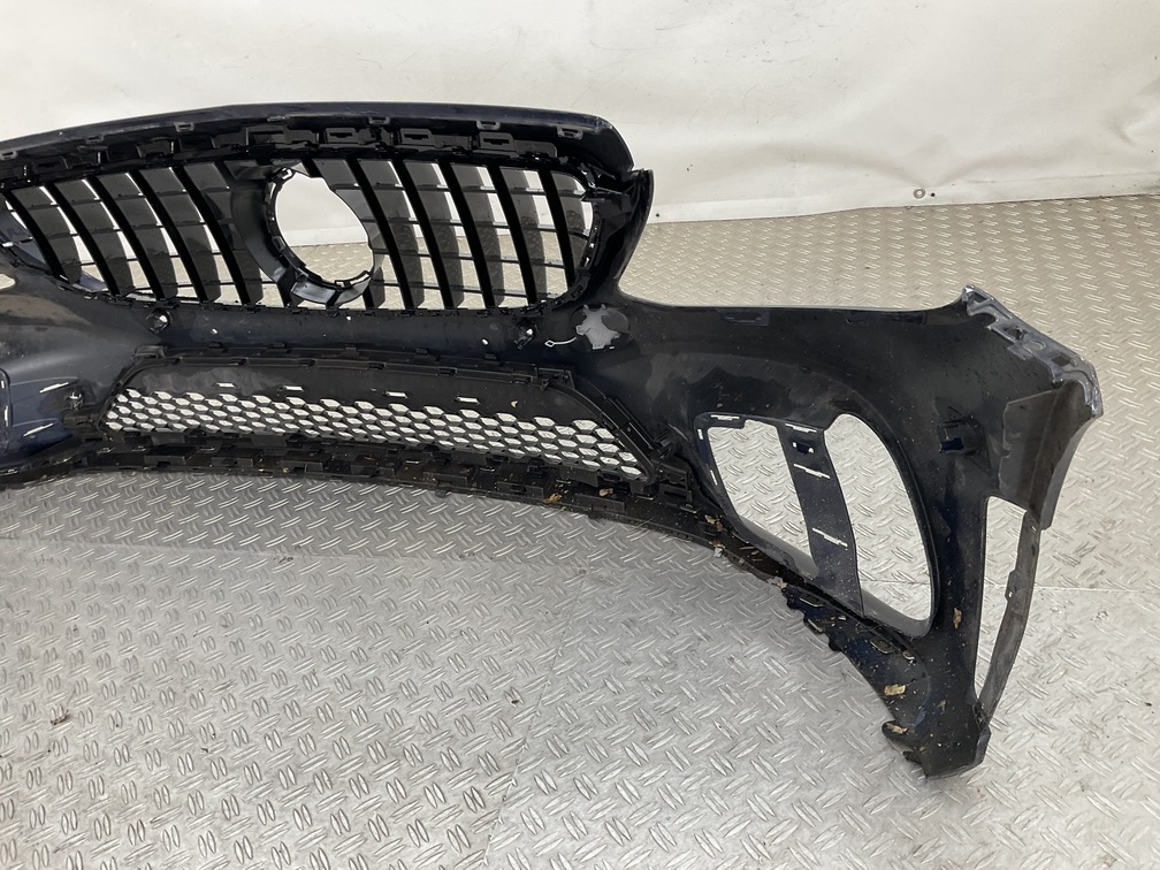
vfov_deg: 48.2
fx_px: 972
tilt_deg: -31.2
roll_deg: +10.8
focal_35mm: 29
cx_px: 580
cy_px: 435
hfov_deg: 61.7
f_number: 1.8
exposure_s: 1/120
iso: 40
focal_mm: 3
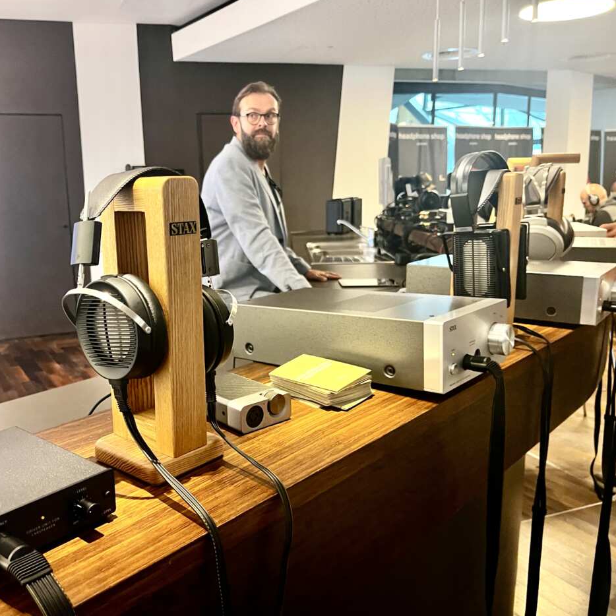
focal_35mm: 31
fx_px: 624
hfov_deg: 52.0
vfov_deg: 52.5
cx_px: 230
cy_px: 305
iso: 320
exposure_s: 1/50
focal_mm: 5.1
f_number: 1.6
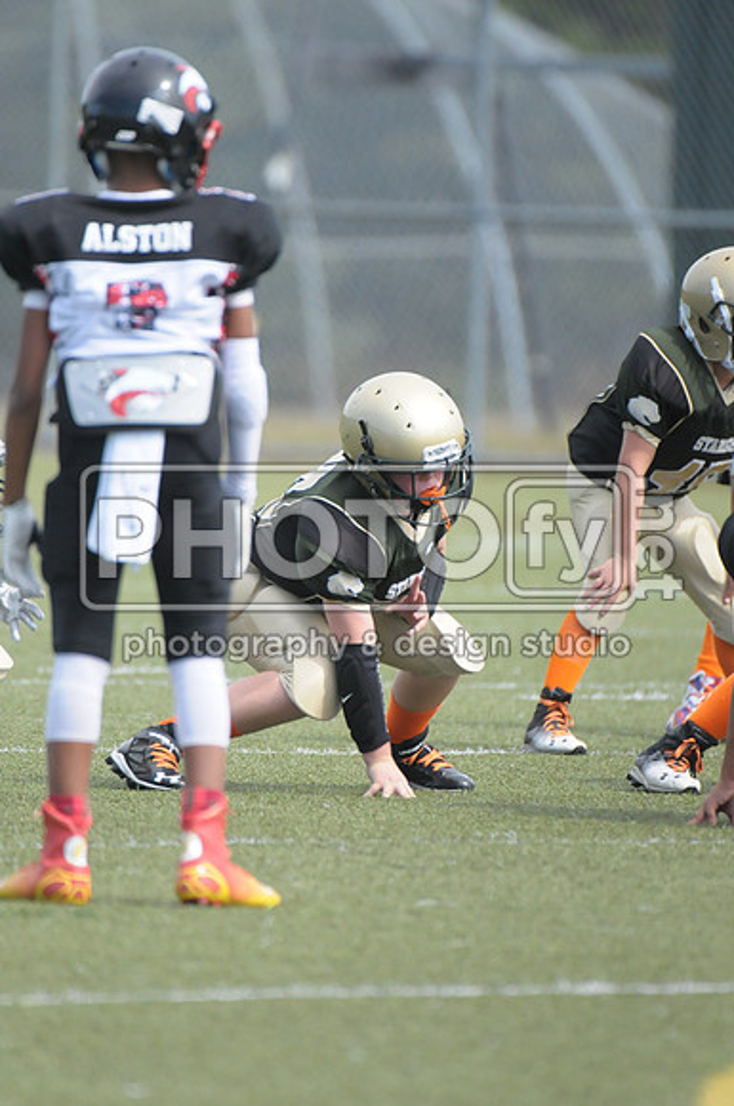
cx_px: 367
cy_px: 553
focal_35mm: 600
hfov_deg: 2.3
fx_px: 18404
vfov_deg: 3.4
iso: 1600
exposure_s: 1/4000
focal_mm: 400
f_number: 4
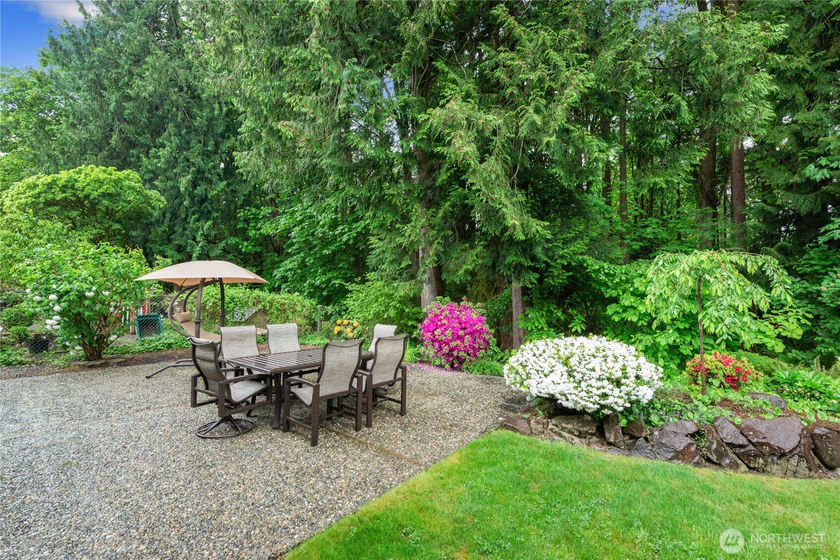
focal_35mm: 16
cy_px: 280
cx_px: 420
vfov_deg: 73.8
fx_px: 373
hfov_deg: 96.7
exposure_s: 1/100
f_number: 7.1
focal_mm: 16
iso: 640
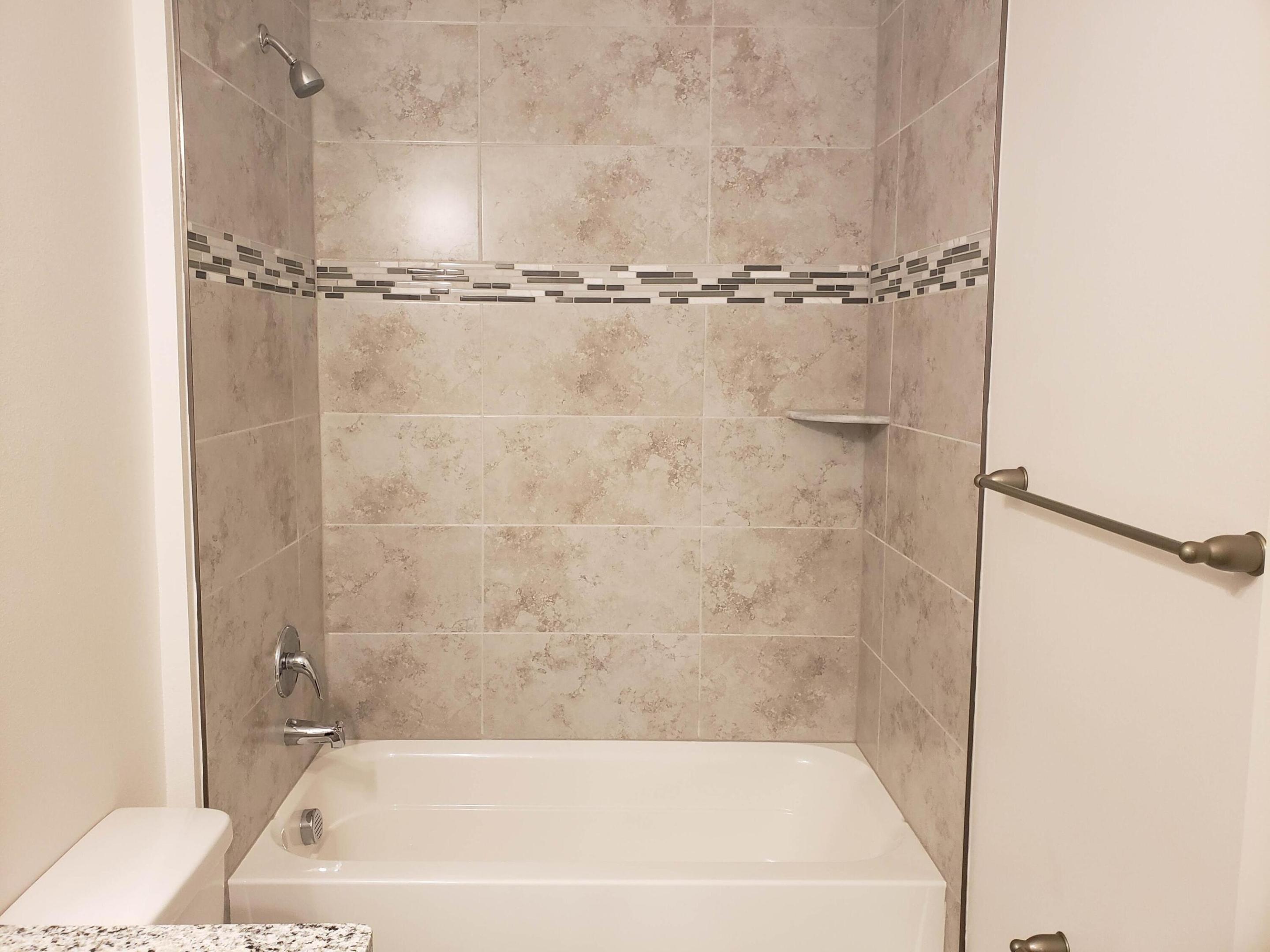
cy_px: 476
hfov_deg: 67.3
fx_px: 954
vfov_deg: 53.1
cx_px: 635
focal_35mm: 26
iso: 250
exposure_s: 1/40
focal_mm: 4.3
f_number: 2.4
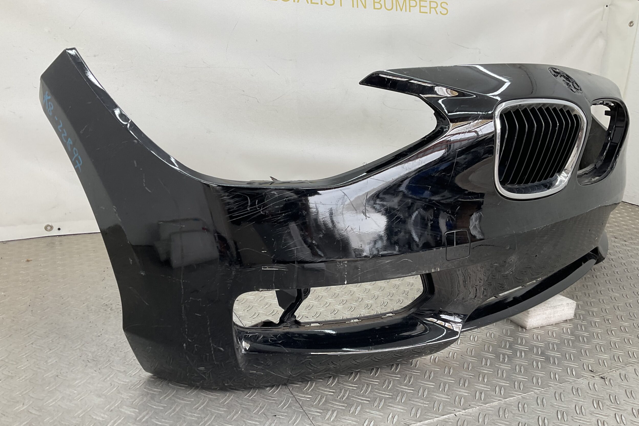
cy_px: 237
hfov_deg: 60.3
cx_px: 320
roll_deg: -4.9
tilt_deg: -17.2
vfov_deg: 42.3
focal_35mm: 31
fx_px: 550
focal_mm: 3
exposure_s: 1/120
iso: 25
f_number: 1.8
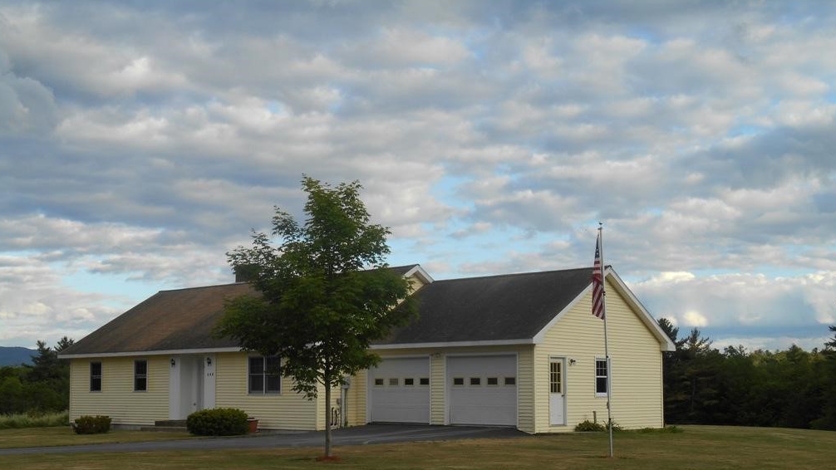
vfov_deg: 23.4
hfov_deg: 40.6
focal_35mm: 51
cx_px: 421
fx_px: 1131
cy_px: 312
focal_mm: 8.3
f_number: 4
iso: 80
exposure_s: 1/320
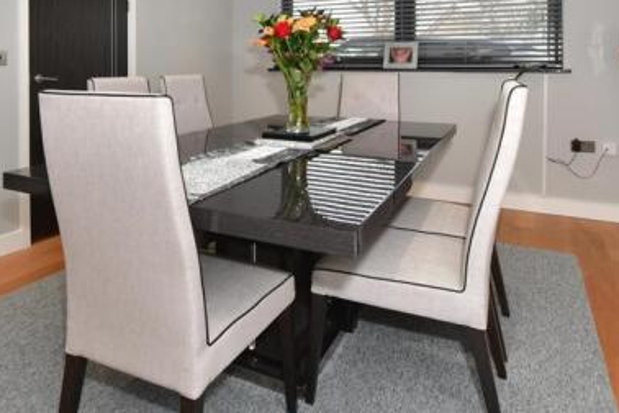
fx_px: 447
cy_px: 63
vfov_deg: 46.1
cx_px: 244
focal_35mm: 26
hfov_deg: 68.6
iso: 250
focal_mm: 10
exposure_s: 1/25
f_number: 8
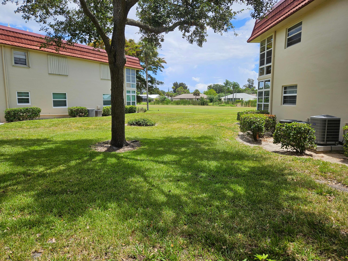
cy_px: 130
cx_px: 174
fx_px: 231
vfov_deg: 58.9
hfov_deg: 73.9
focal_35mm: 23
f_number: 1.8
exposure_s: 1/2145
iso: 25
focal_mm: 5.4
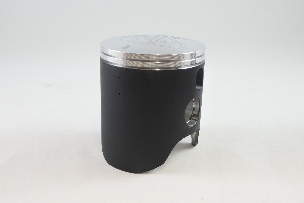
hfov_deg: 57.2
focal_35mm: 33
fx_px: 279
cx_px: 152
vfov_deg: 40.0
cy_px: 102
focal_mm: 12.3
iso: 400
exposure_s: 1/125
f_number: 3.8
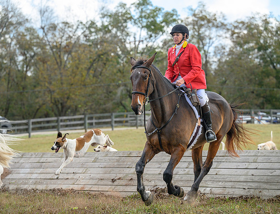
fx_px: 916
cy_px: 107
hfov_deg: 17.4
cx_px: 134
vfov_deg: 13.3
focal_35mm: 113
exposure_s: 1/1000
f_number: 3.5
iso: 640
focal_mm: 102
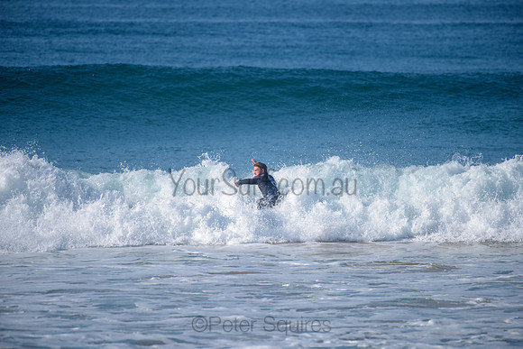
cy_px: 174
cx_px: 262
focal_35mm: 500
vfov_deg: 2.8
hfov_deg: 4.1
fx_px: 7265
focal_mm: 500
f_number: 5.6
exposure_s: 1/2000
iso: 200
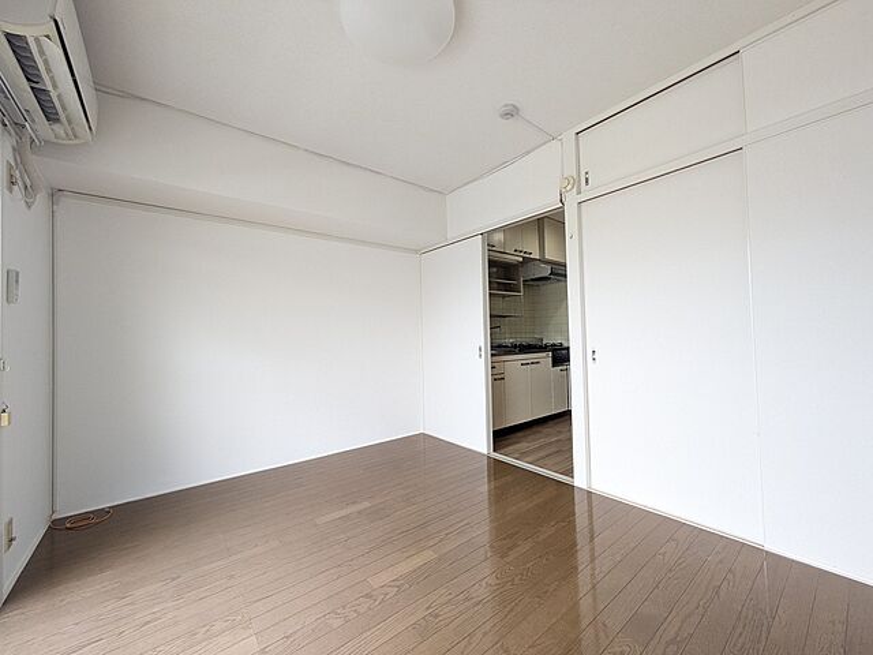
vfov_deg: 85.7
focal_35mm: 14
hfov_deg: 102.1
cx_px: 436
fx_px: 353
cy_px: 328
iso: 142
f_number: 2.2
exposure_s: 1/120
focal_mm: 1.83
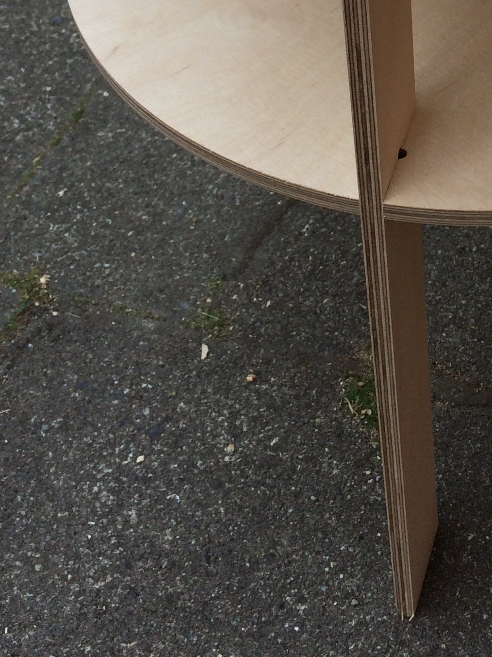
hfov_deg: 20.3
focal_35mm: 70
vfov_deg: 26.0
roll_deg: +2.4
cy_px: -38
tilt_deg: -40.7
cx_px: 492
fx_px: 1327
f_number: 2.2
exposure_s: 1/456
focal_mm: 4.15
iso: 32
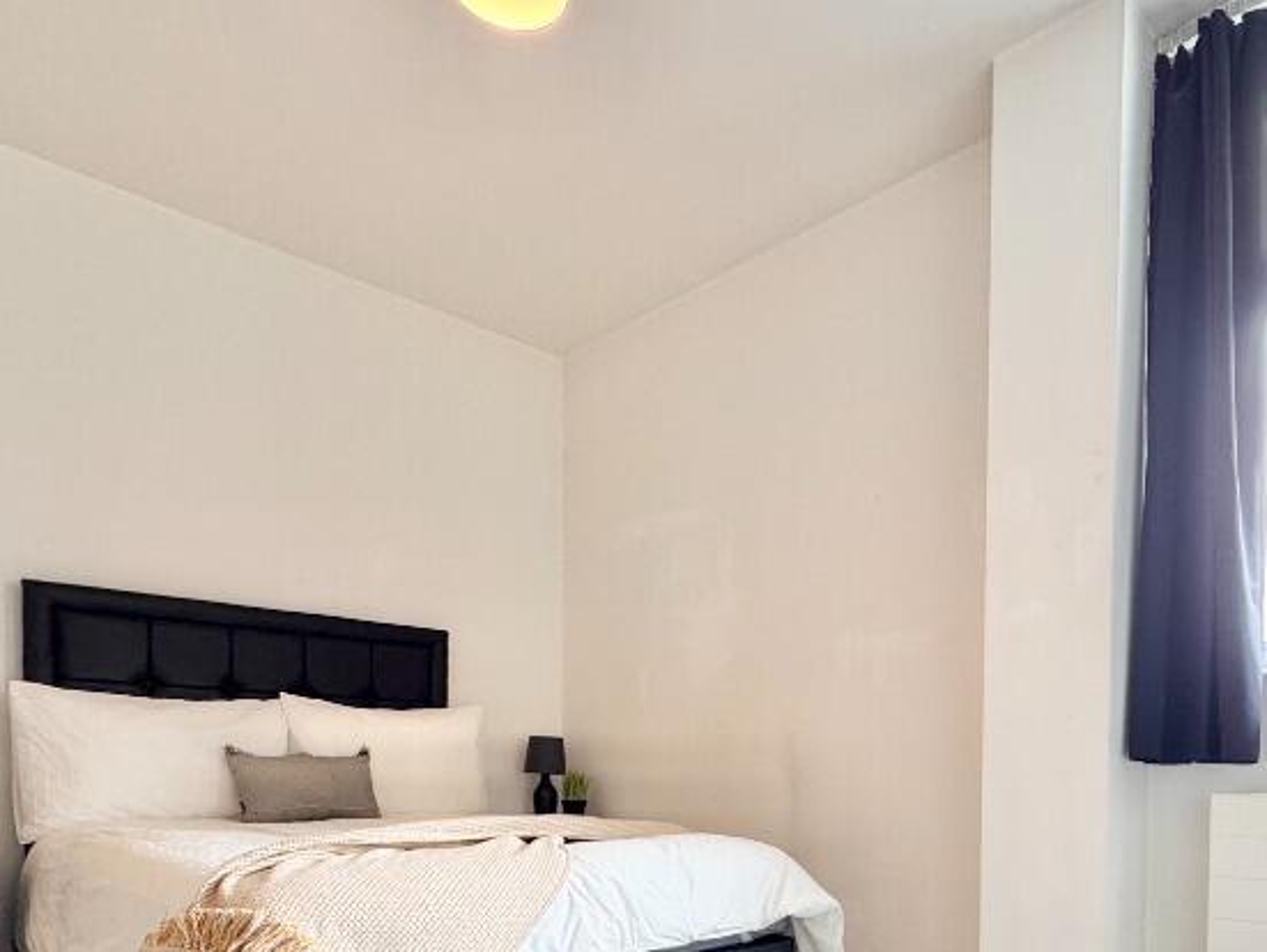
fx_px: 952
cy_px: 807
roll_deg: -0.7
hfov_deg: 66.7
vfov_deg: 48.9
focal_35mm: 26
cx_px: 754
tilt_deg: -2.5
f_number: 2.2
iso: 200
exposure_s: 1/100
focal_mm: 2.22
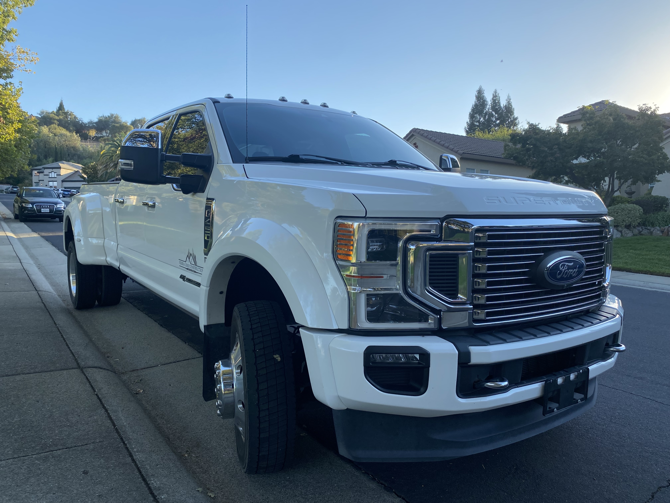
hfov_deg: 67.3
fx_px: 503
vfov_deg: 53.1
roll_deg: -0.5
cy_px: 252
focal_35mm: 26
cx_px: 335
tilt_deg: -2.6
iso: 32
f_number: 1.8
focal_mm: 4.25
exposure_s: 1/778
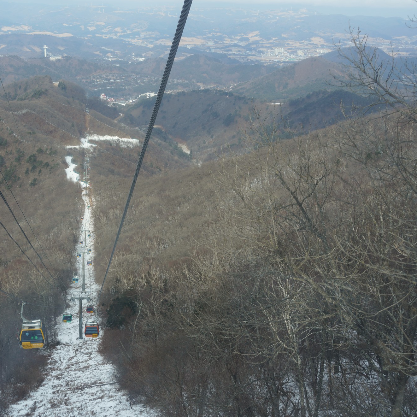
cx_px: 116
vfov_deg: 37.6
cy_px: 208
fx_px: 613
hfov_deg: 36.9
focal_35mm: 45
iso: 100
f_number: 9
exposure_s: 1/100
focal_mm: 35
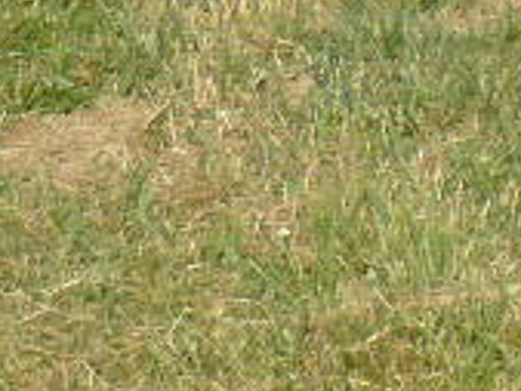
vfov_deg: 5.1
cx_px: 1551
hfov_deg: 6.6
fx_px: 4112
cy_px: -927
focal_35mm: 273
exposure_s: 1/640
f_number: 4
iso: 100
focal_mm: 6
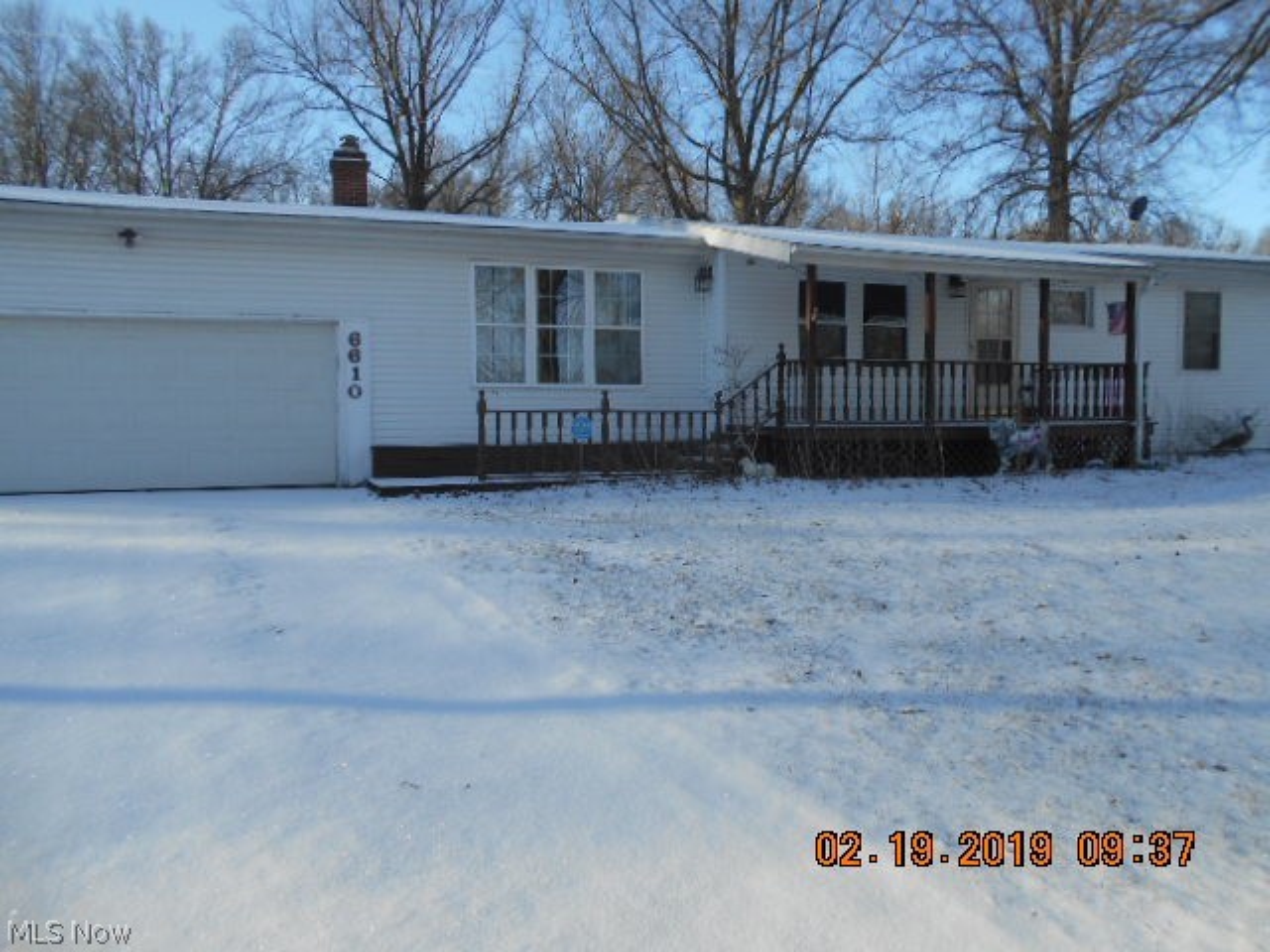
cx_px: 635
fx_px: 954
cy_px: 476
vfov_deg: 53.1
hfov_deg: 67.3
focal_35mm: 26
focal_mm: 4.6
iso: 80
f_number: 3.2
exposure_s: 1/640
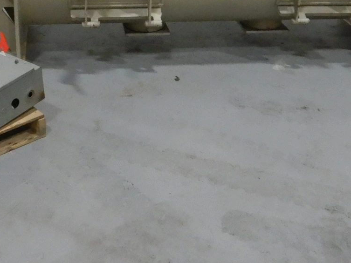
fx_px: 517
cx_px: 113
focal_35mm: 51
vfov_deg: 27.5
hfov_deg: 37.0
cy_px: 23
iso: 1600
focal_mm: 4.3
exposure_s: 1/200
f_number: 2.8
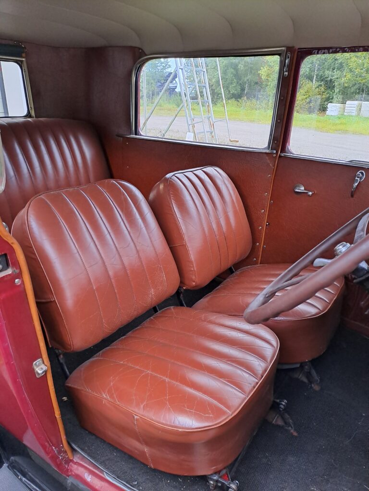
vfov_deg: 69.4
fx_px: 355
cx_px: 184
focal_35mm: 25
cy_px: 246
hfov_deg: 54.9
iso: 250
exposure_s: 1/40
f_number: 1.8
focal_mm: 4.65
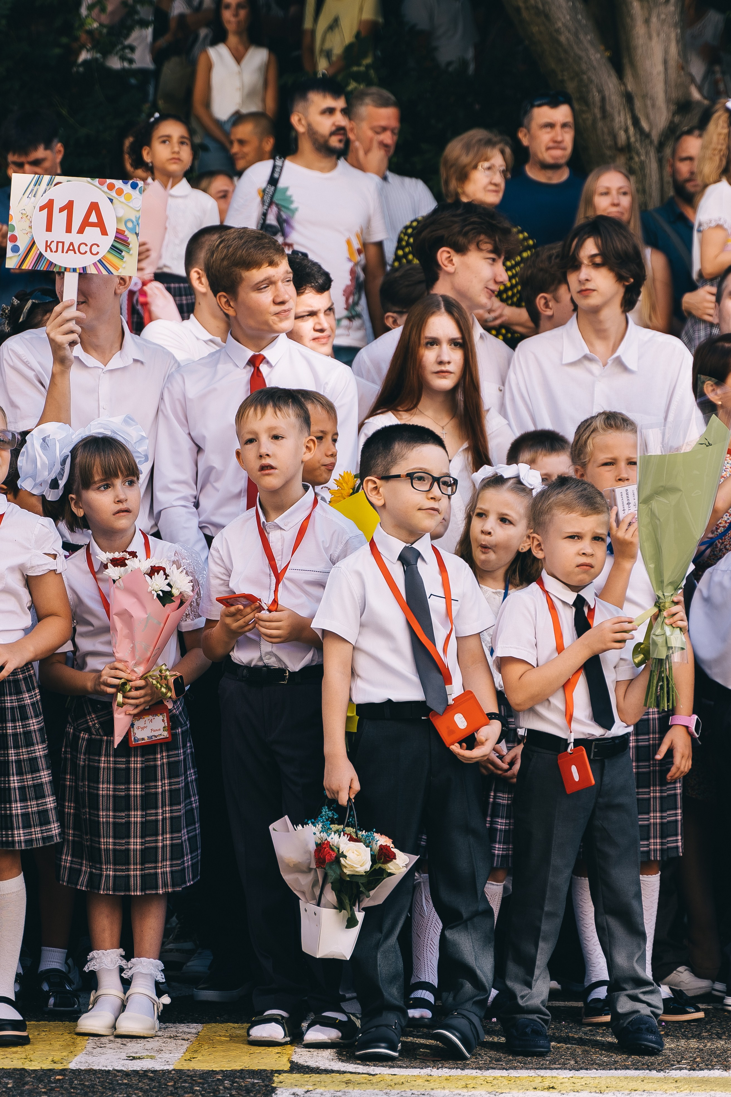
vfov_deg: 21.7
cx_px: 366
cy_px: 548
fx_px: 2863
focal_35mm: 94
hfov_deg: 14.6
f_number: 2.8
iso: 100
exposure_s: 1/320
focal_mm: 63
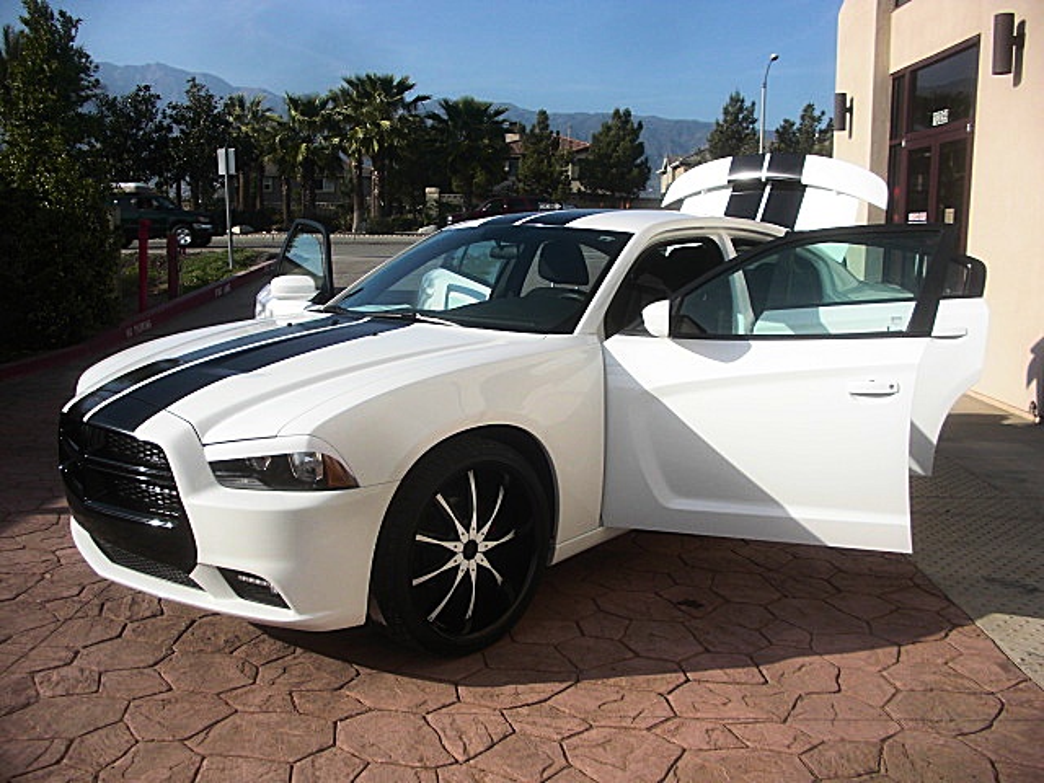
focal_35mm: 36
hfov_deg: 51.4
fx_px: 1086
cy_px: 392
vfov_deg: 39.7
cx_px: 522
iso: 50
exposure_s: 1/160
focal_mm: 6.3
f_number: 7.9
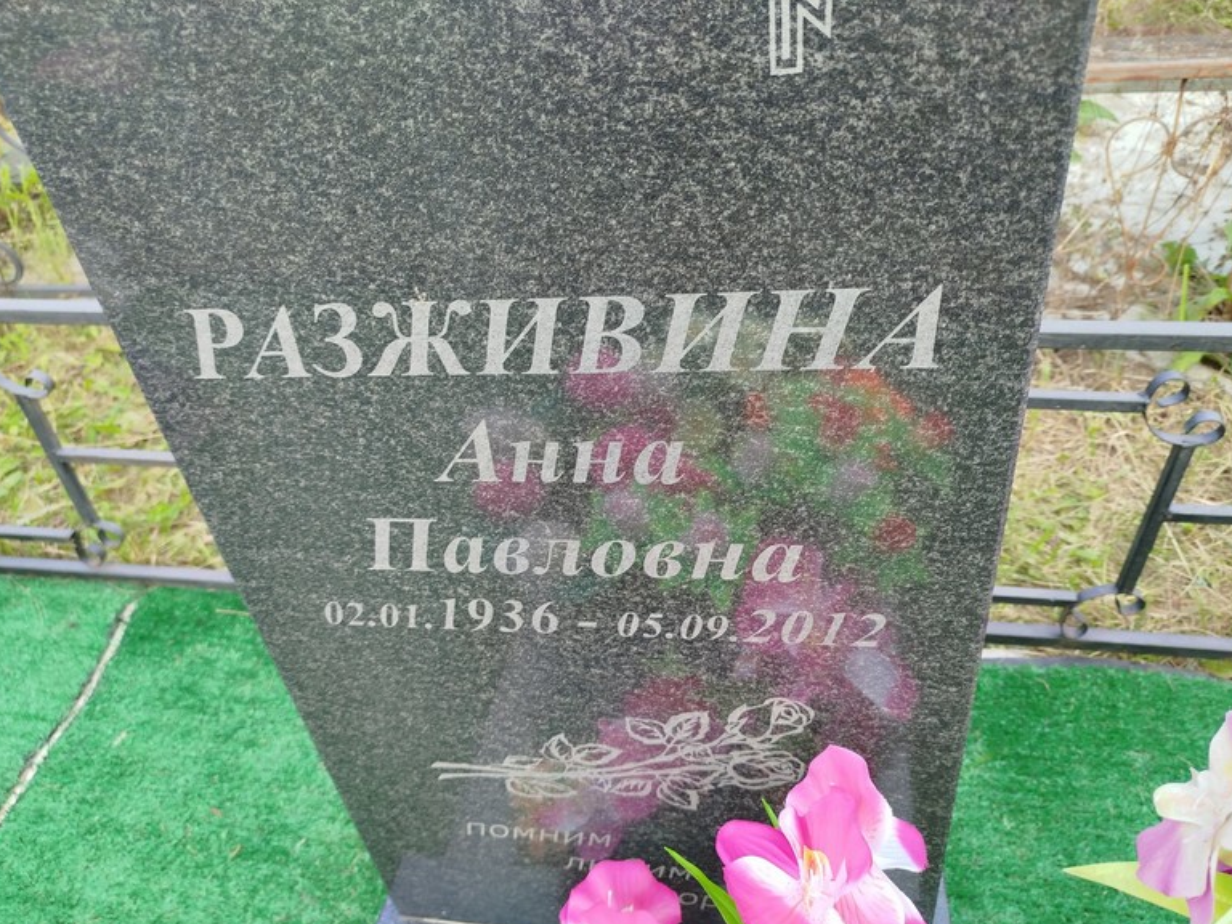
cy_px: 478
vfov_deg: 54.9
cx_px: 608
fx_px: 890
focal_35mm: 25
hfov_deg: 69.4
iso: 50
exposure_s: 1/134
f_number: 1.7
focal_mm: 5.31
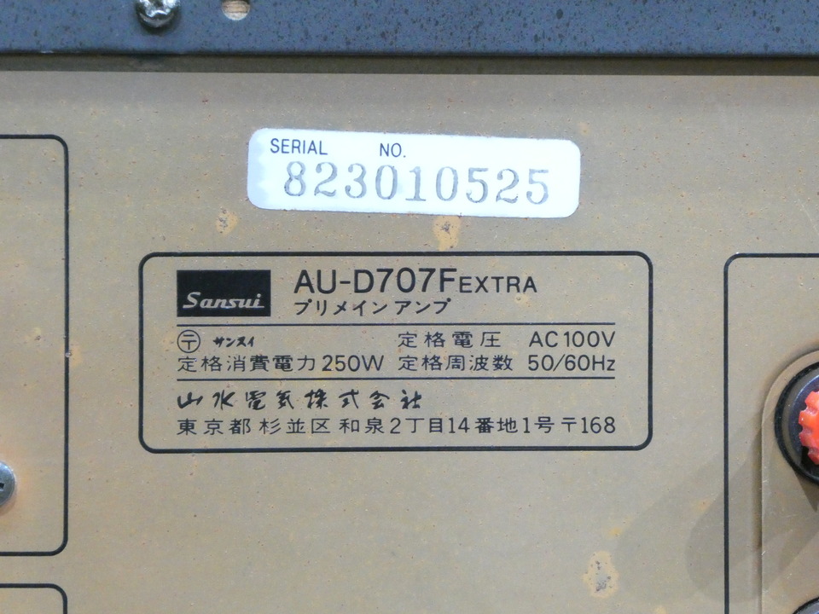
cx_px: 410
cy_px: 307
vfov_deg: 4.6
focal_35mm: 322
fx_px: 7618
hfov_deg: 6.2
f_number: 5.9
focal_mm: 57.7
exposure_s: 1/10
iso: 1600
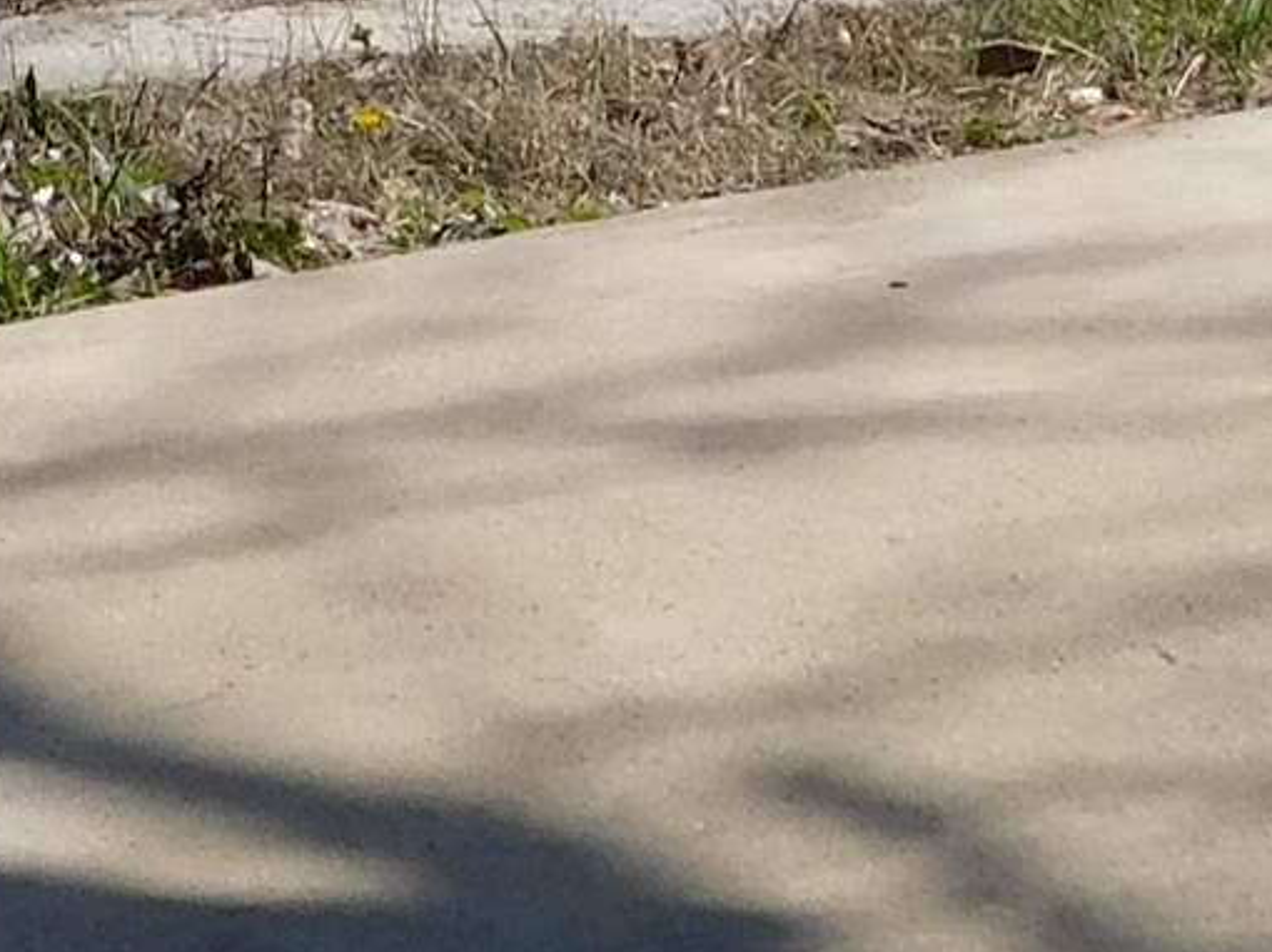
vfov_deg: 6.3
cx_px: -434
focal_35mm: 217
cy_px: -1854
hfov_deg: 9.0
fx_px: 7970
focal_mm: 6.3
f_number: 7
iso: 125
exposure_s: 1/500
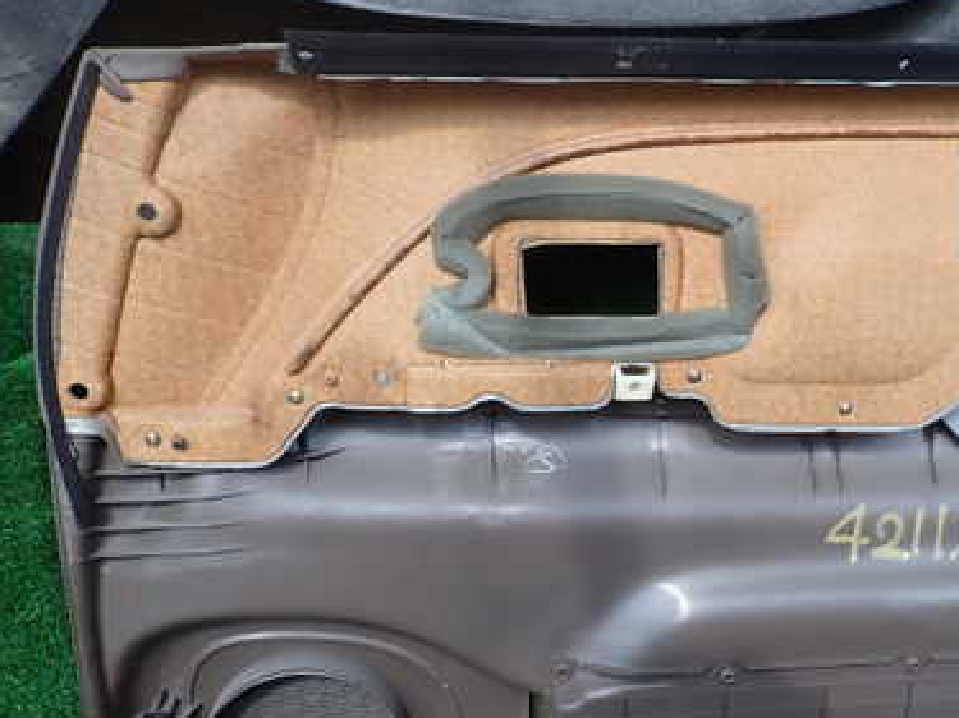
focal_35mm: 40
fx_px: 1108
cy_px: 404
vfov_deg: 35.9
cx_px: 683
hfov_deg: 45.6
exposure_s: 1/125
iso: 100
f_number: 2.8
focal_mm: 4.5
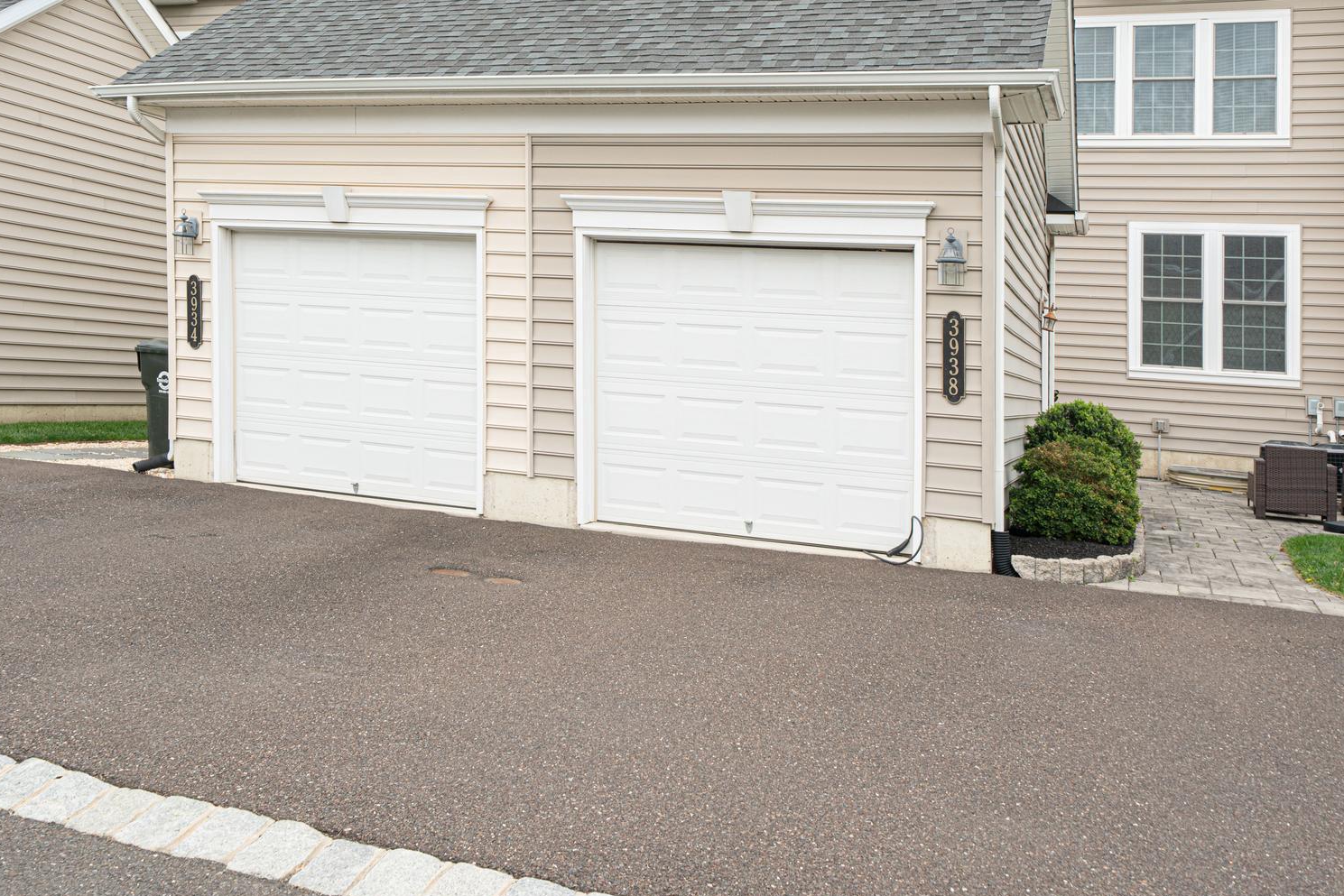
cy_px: 298
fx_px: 1232
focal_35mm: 33
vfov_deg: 39.5
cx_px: 626
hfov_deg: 57.2
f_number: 7.1
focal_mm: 24
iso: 100
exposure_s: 1/160
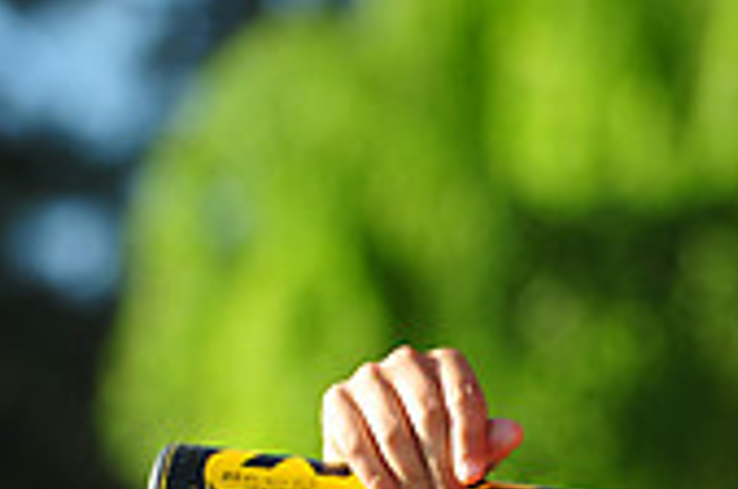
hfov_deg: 4.1
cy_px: 633
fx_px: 10190
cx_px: 1022
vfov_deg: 2.7
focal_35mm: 498
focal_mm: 145
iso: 200
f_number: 5
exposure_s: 1/500
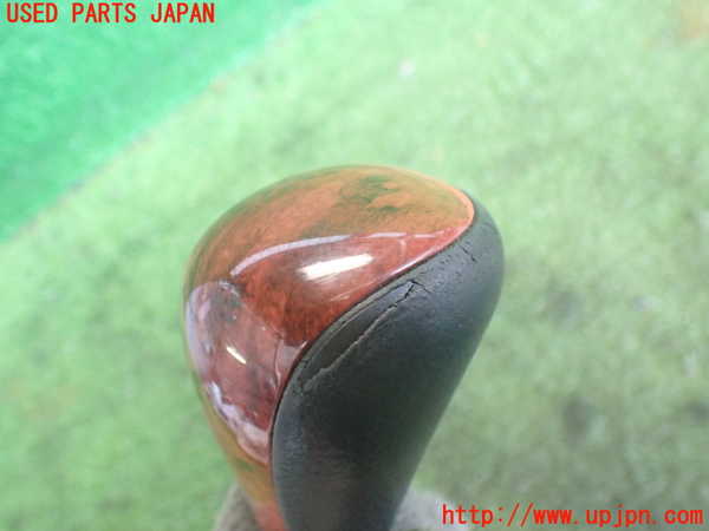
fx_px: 614
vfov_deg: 46.8
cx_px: 354
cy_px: 266
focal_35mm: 30
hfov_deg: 60.0
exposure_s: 1/50
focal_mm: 5.4
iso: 800
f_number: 2.3
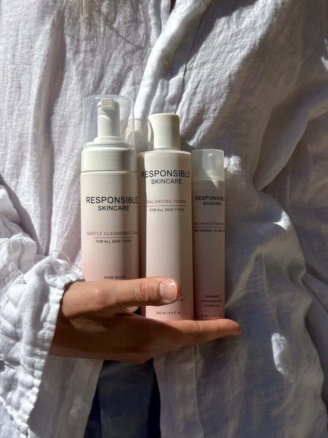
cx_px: 164
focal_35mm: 48
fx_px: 606
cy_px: 219
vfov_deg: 39.7
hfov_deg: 30.3
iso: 64
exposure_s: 1/18868
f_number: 1.78
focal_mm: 6.86
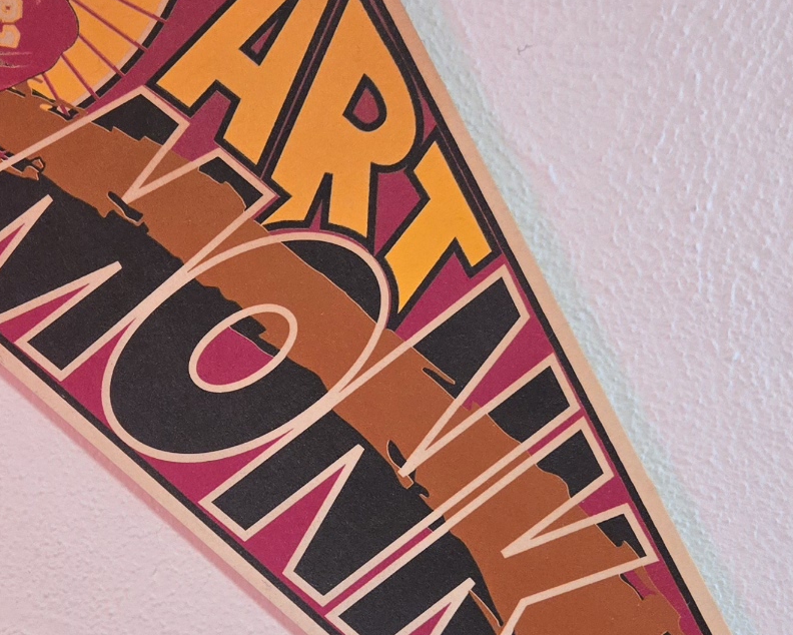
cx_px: 308
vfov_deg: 22.4
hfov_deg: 27.8
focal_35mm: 68
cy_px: 427
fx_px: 1596
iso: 640
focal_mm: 5.4
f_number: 1.8
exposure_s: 1/120
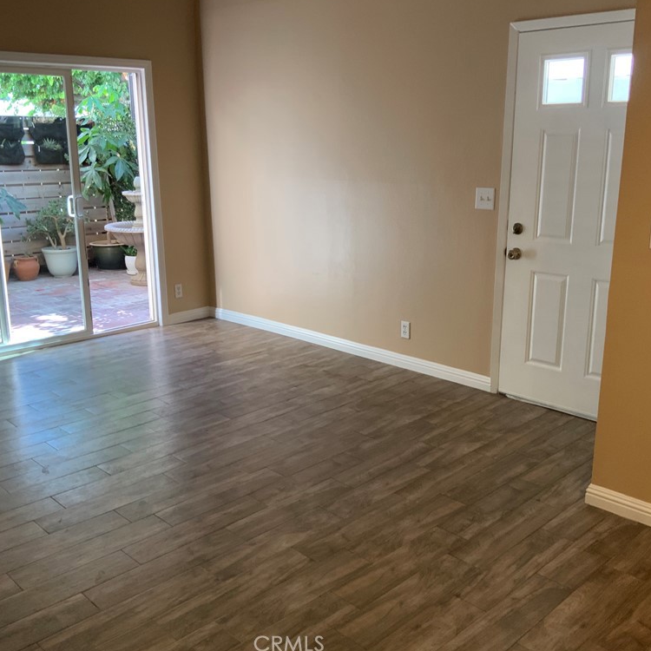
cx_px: 340
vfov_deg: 47.2
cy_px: 323
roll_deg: +0.6
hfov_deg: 47.2
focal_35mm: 35
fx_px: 745
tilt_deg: -13.6
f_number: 1.8
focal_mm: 3
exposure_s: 1/60
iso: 64
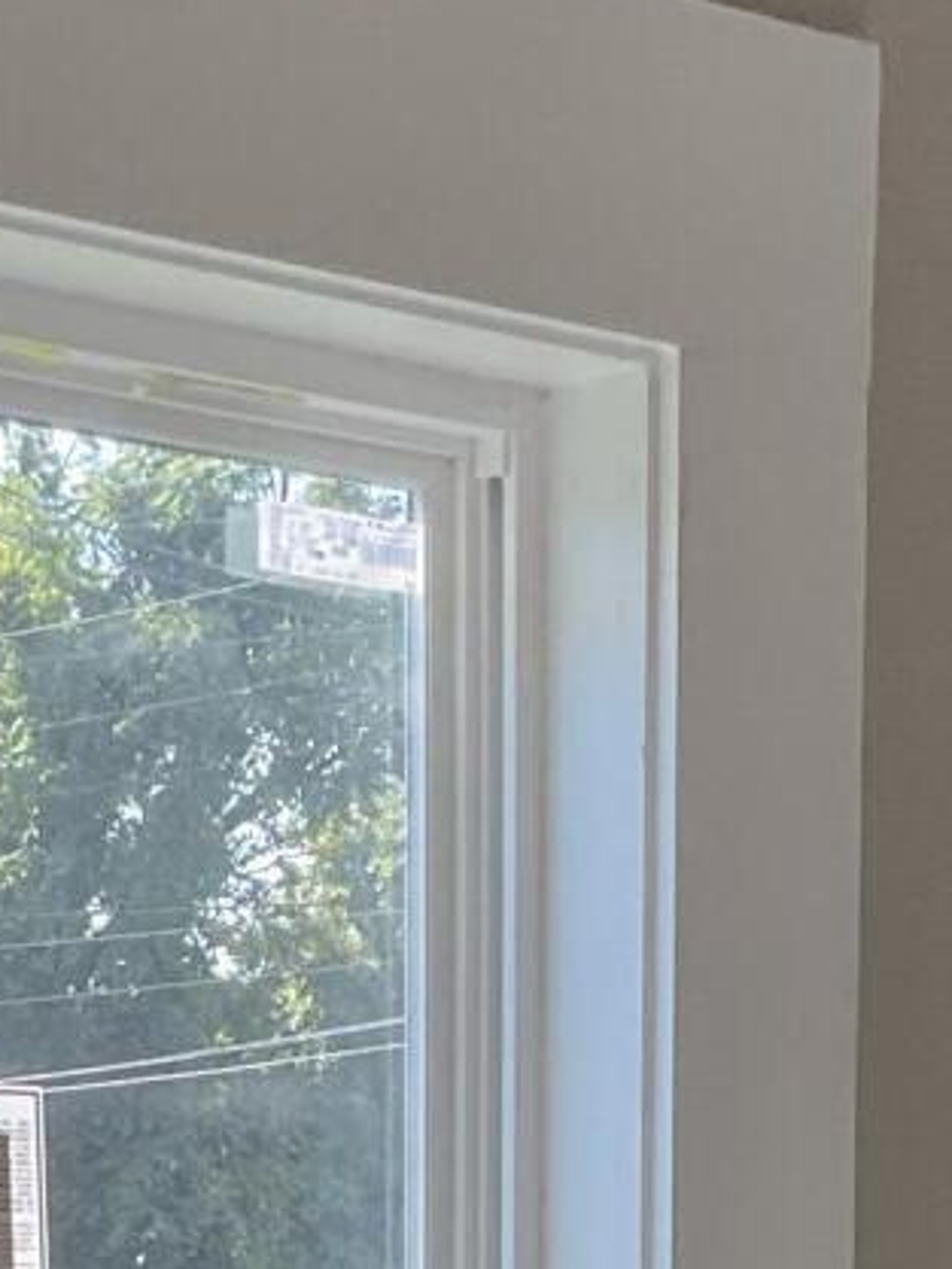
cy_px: 2036
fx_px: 5094
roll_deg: -1.2
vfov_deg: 13.2
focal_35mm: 139
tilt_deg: -4.2
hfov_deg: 10.6
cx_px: 873
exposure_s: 1/136
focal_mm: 3
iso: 16
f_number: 1.8
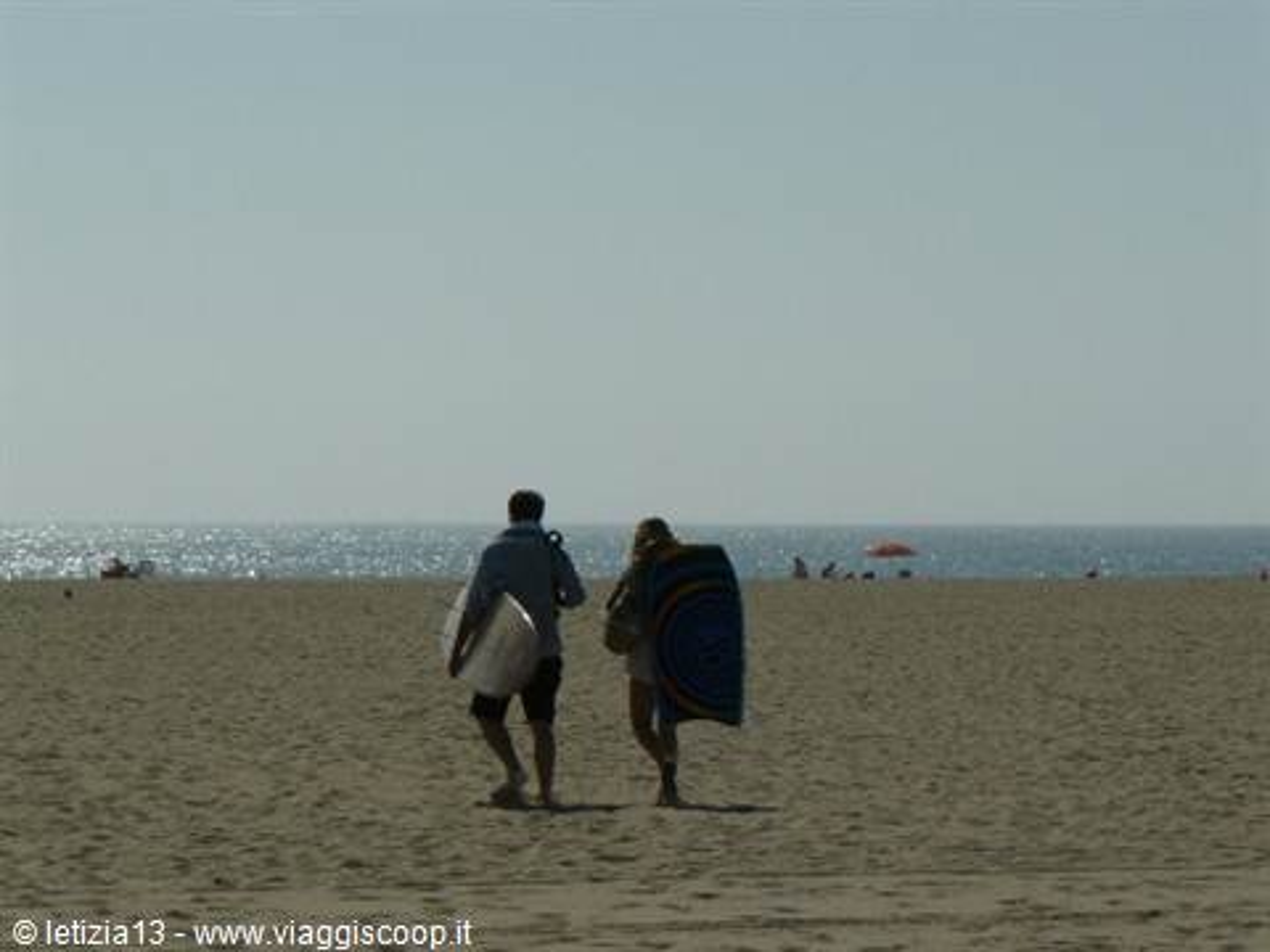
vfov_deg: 7.7
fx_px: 7118
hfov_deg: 10.2
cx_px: 635
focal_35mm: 194
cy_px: 476
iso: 100
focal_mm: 32.3
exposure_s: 1/1000
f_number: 8
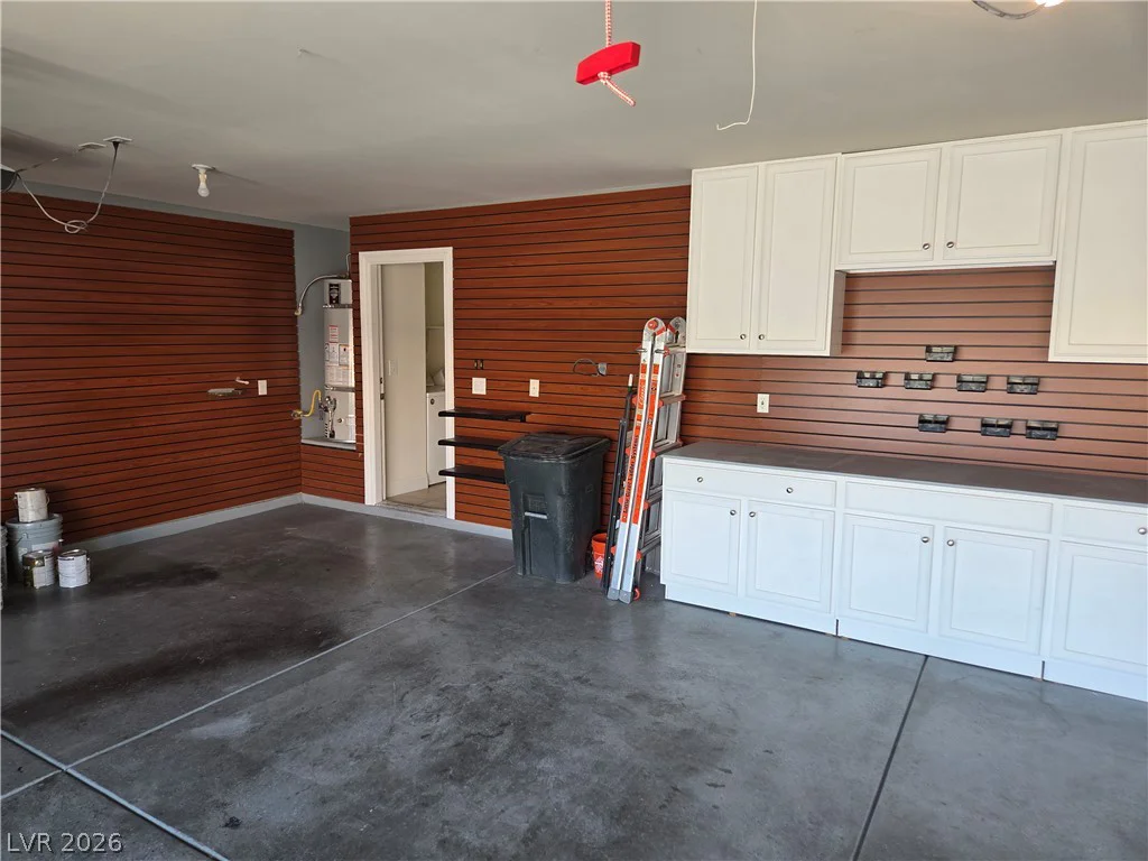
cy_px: 430
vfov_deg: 58.9
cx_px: 574
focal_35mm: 23
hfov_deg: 73.9
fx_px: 763
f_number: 1.8
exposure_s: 1/120
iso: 80
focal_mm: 5.4
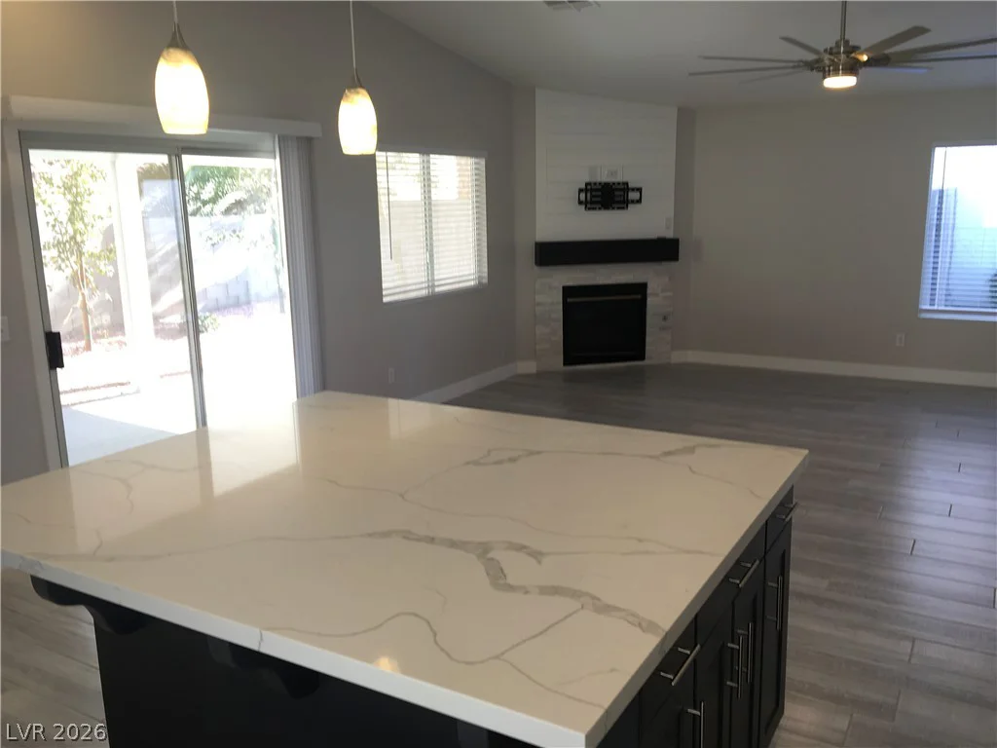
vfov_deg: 48.2
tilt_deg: -8.5
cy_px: 374
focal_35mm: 29
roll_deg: +1.2
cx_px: 498
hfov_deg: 61.7
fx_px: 835
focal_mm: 4.15
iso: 25
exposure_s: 1/40
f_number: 2.2
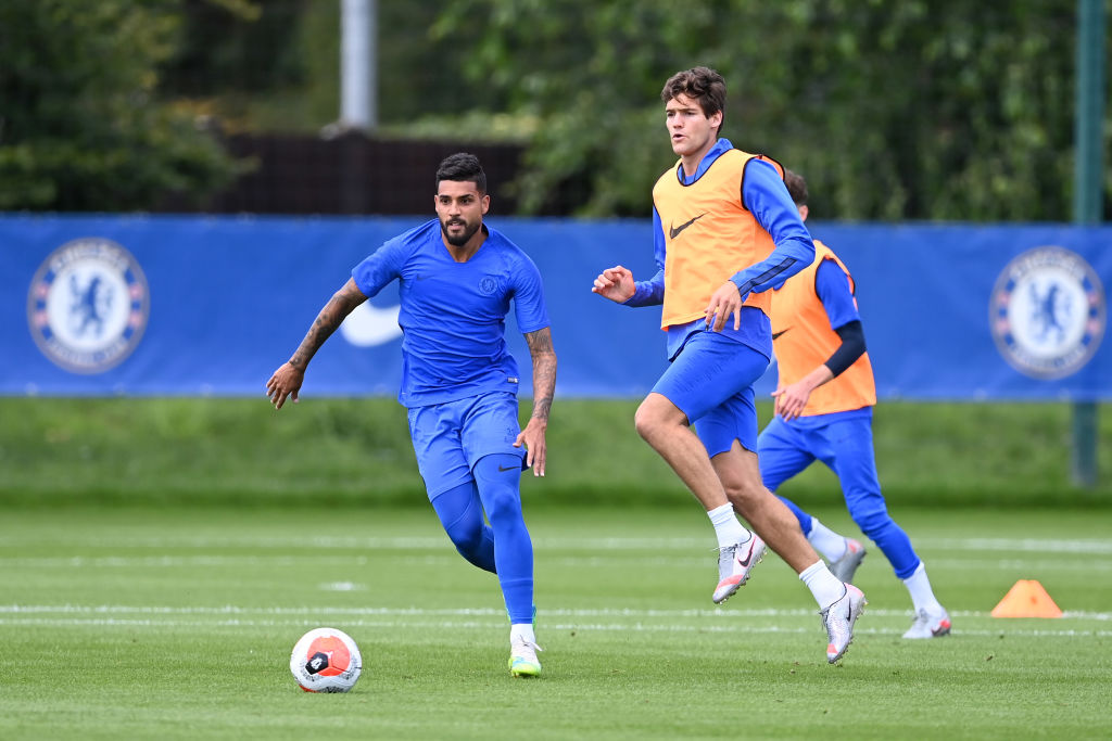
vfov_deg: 3.4
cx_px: 556
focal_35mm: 400
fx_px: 12356
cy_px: 370
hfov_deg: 5.2
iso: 400
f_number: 2.8
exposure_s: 1/2000
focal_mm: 400
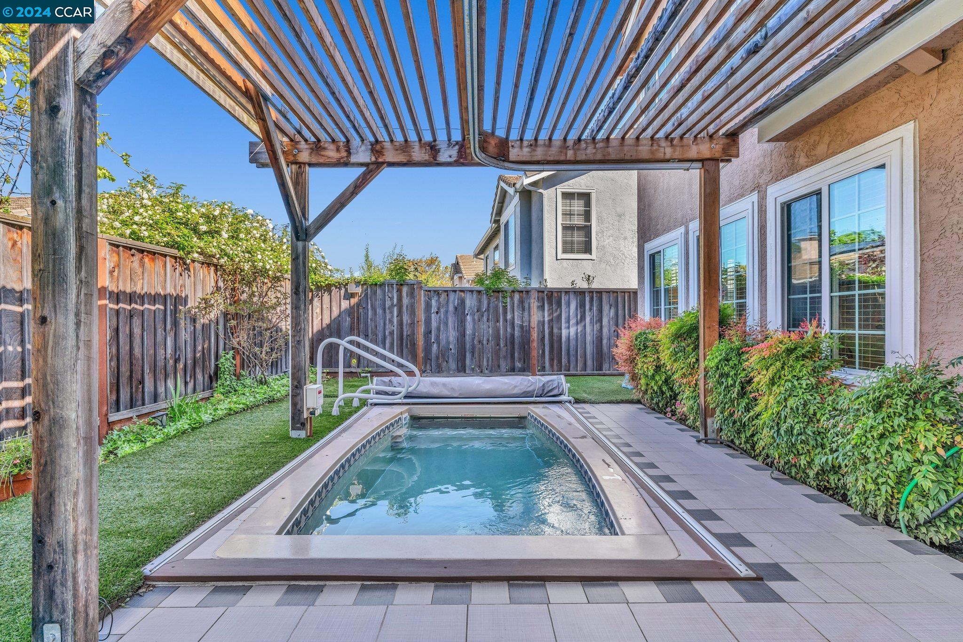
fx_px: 482
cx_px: 482
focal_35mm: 18
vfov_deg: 67.4
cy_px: 321
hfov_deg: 90.0
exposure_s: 1/125
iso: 250
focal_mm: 18
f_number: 8
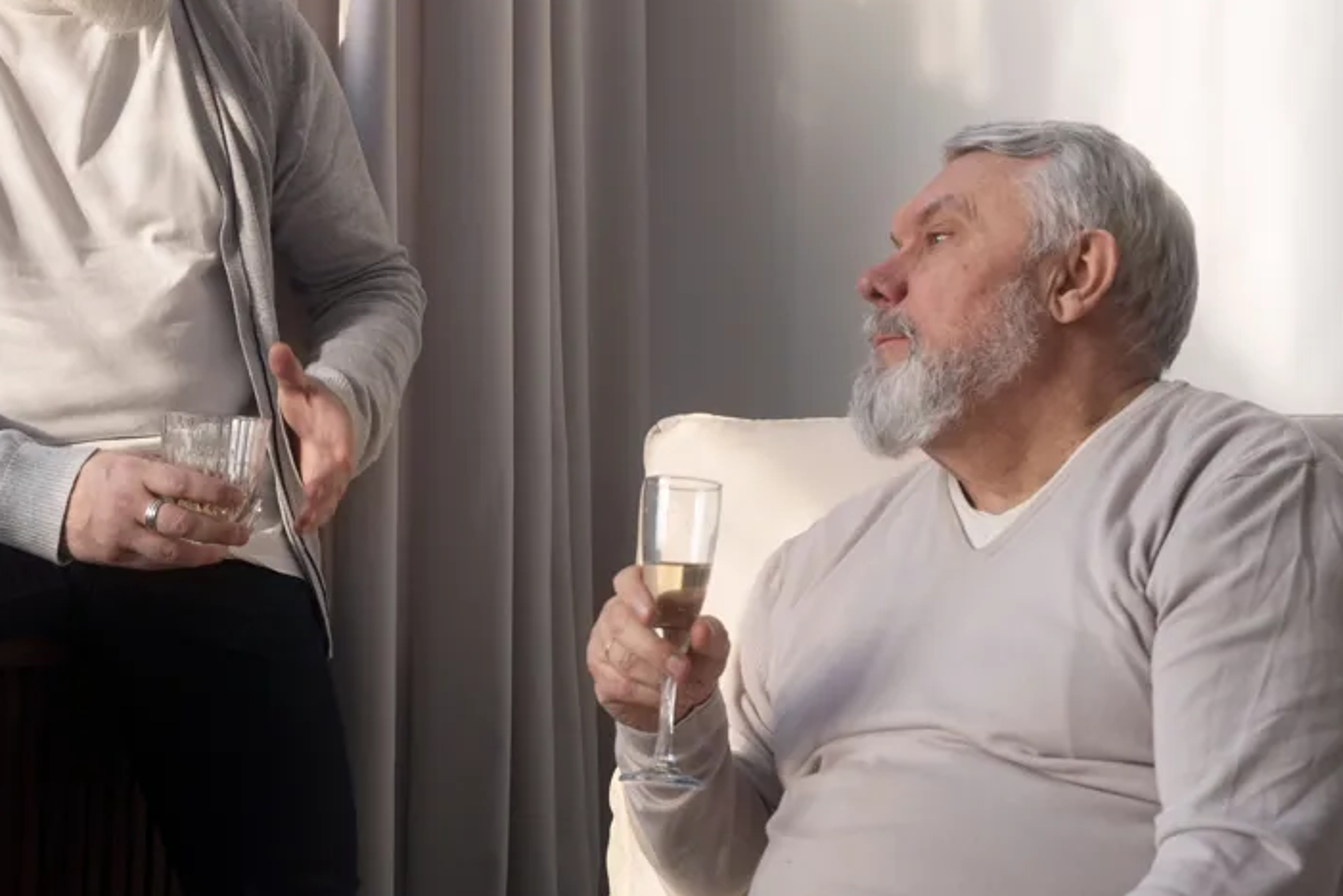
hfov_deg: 26.2
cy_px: 262
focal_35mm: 77
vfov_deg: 17.7
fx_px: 2874
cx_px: 471
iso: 320
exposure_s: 1/160
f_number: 4.5
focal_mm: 45
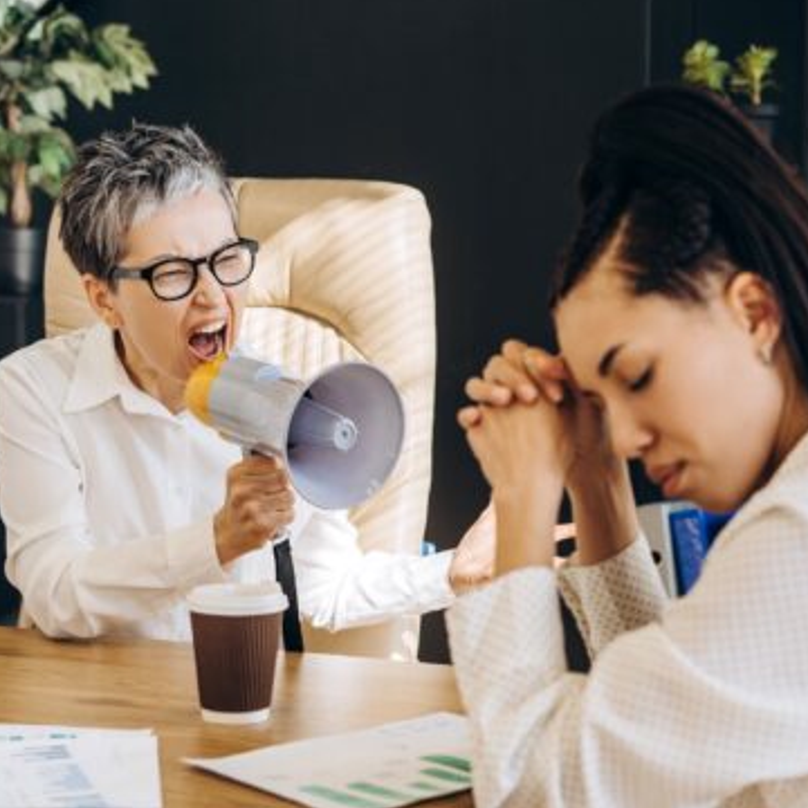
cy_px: 441
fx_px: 1901
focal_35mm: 72
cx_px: 494
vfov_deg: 24.0
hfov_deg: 23.9
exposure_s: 1/250
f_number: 3.2
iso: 500
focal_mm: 50
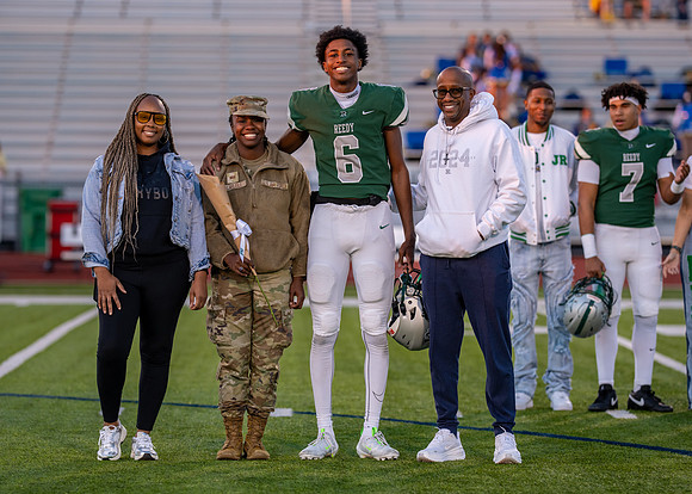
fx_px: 3330
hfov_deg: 11.9
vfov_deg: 8.5
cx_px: 344
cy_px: 251
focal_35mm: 169
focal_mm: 135
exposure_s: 1/500
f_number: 2.2
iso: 400
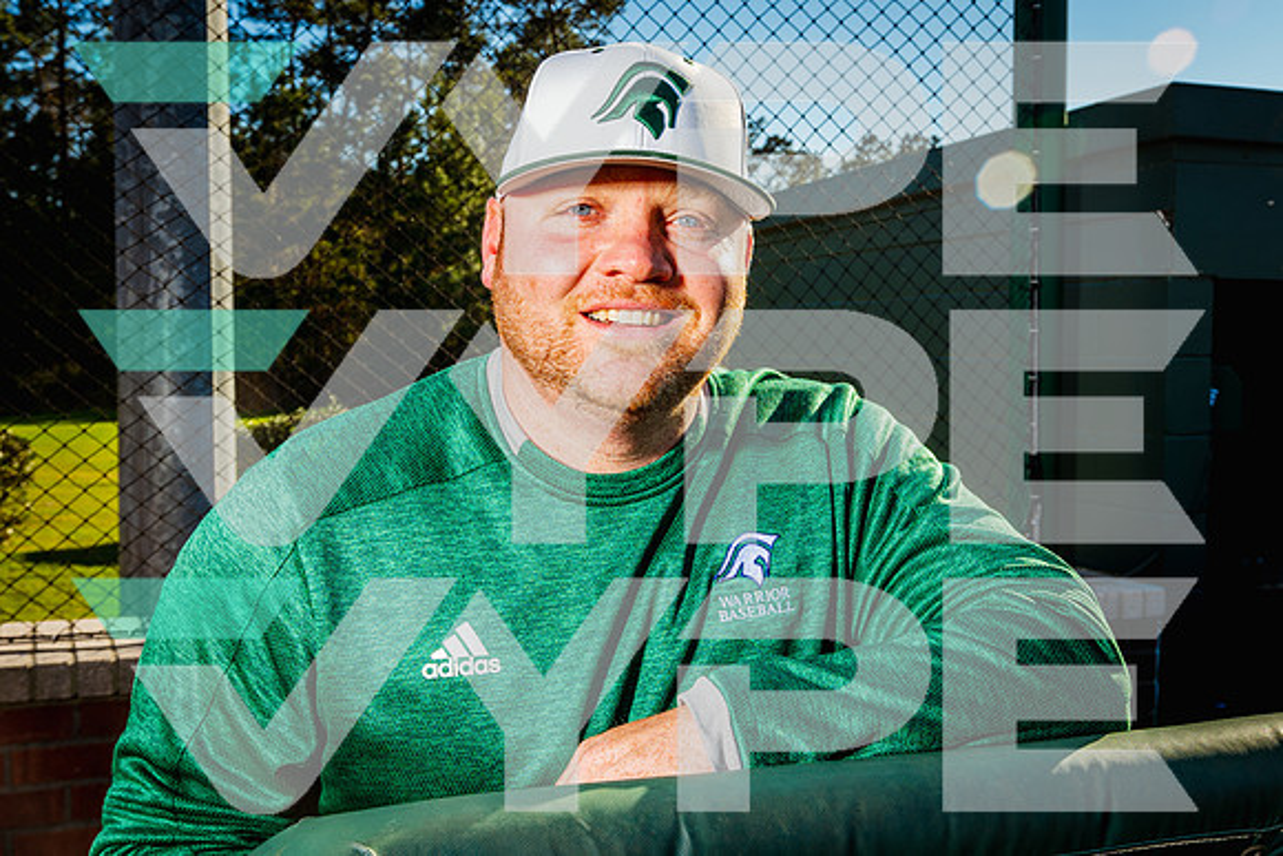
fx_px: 1508
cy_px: 444
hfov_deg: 46.1
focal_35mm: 42
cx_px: 659
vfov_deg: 31.7
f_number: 10
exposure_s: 1/125
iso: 100
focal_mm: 36
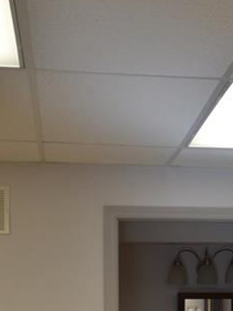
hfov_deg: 13.3
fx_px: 950
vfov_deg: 18.1
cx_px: 329
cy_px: 300
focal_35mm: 106
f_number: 5.6
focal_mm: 22
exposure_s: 1/125
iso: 400
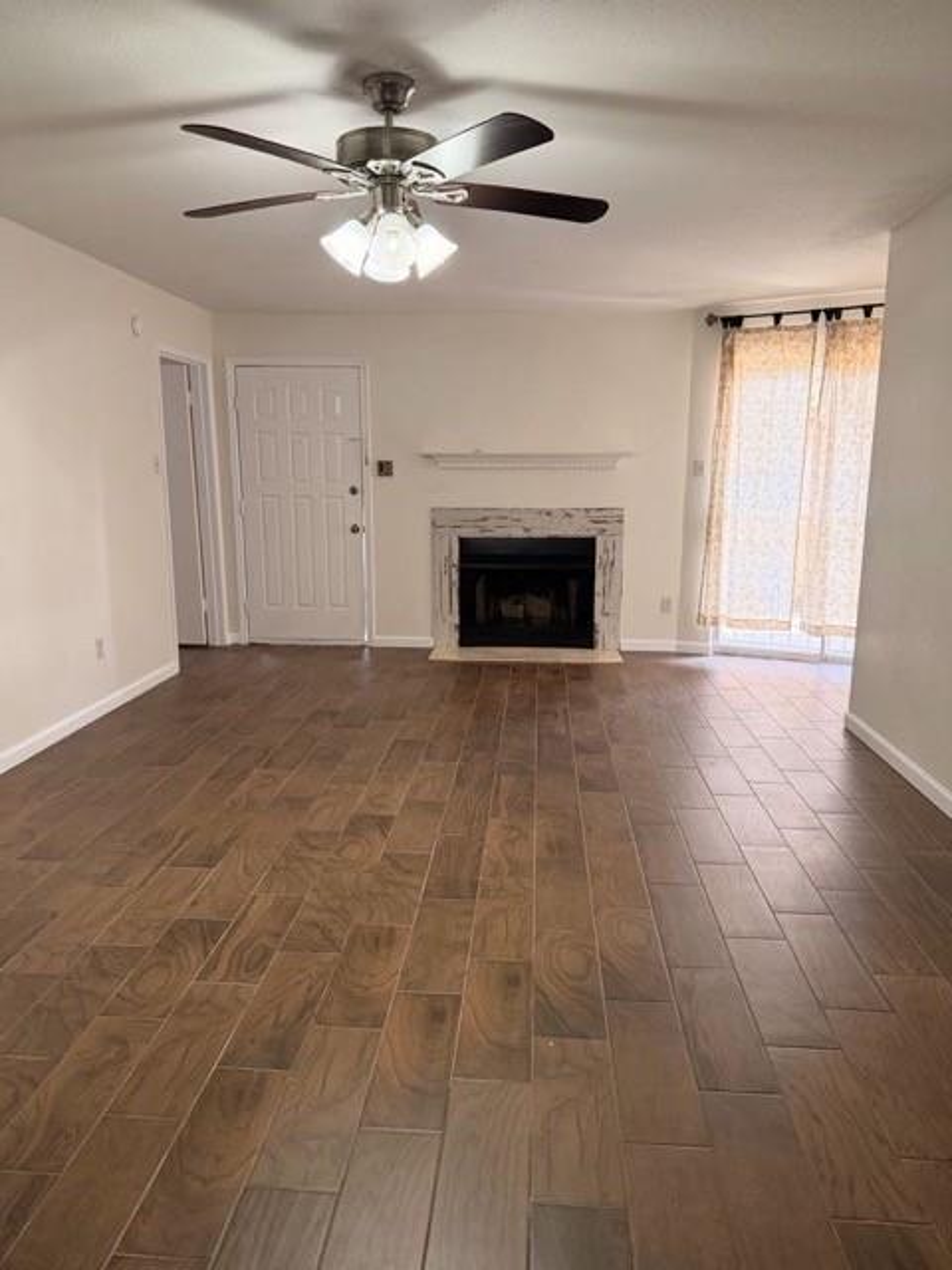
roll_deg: +1.0
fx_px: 880
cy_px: 635
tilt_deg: -9.8
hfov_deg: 56.8
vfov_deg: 71.6
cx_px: 476
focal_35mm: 24
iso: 320
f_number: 1.78
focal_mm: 6.76
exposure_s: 1/60
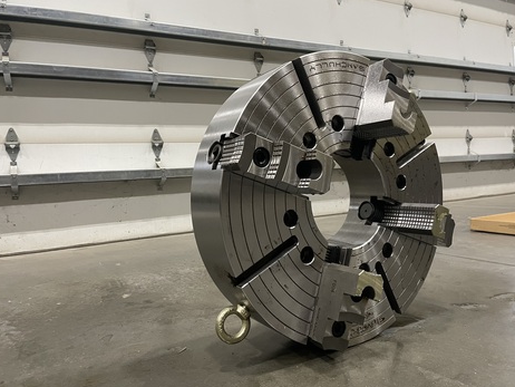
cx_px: 258
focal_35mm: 27
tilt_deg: -1.3
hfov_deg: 65.3
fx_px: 402
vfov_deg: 51.4
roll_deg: +3.6
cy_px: 192
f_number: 1.6
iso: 250
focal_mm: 4.2
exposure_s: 1/60
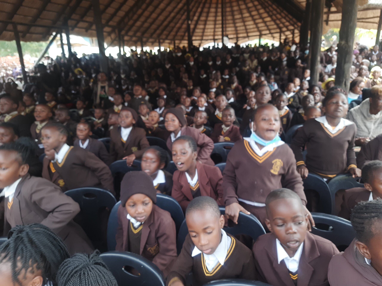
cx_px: 191
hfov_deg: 71.6
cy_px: 143
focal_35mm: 24
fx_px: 265
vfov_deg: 56.8
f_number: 1.8
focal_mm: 5.23
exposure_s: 1/50
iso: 25
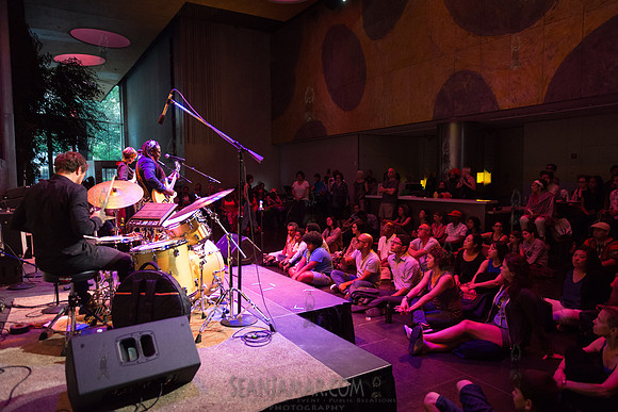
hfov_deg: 71.3
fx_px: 431
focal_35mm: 25
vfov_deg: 51.2
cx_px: 309
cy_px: 206
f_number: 2.8
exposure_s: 1/250
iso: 3200
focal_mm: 24
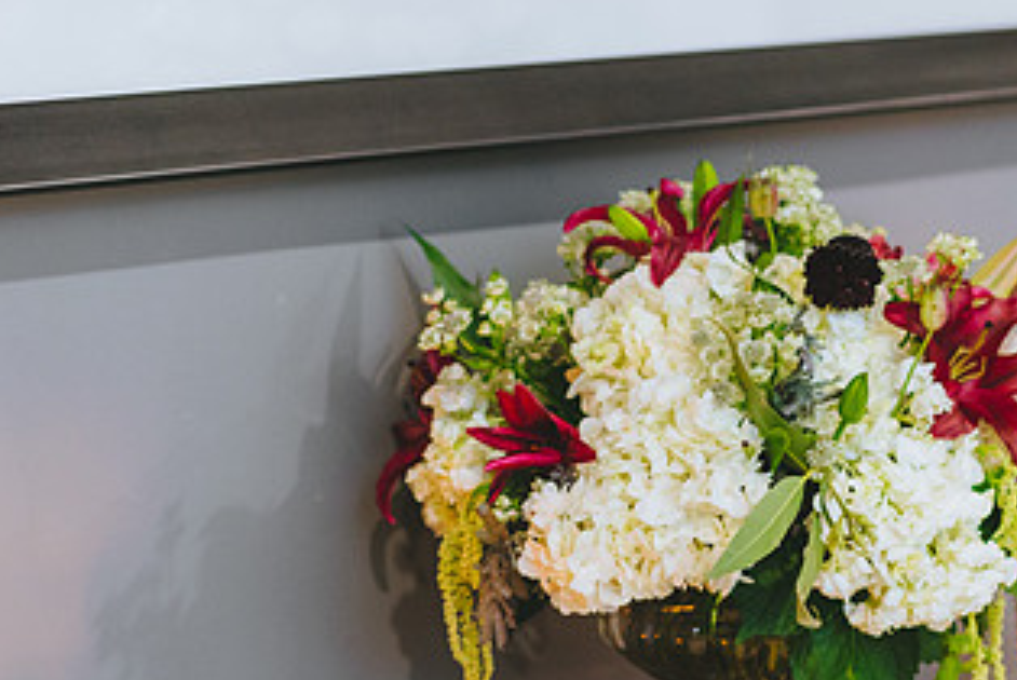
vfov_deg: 8.7
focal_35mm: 157
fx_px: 4439
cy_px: 614
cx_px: 641
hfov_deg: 13.1
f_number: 2.2
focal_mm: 85
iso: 1600
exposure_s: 1/125
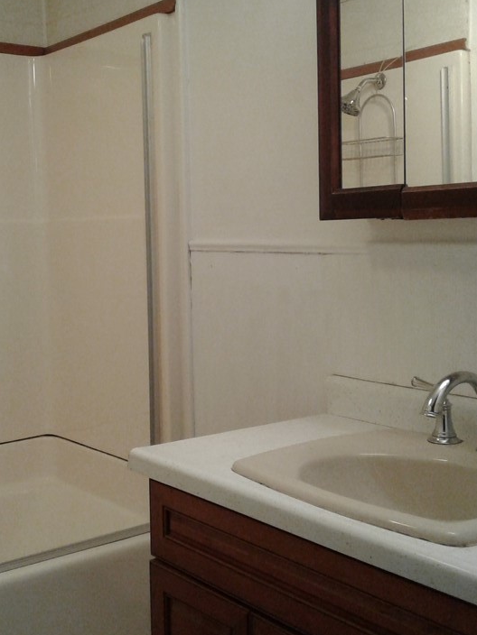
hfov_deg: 30.2
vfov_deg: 39.6
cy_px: 295
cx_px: 187
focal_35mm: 48
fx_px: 882
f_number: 2.2
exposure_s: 1/60
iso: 50
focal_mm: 3.3
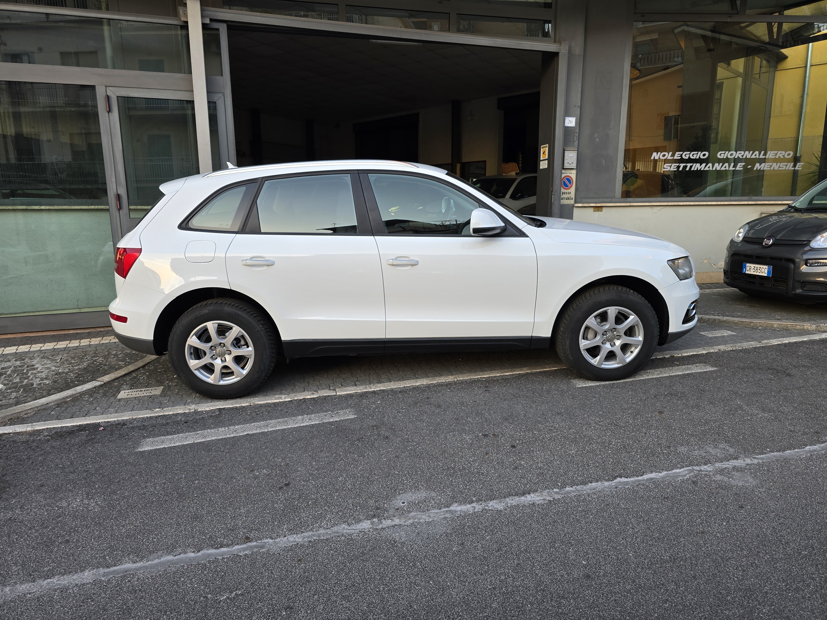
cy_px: 310
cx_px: 414
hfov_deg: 73.9
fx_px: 549
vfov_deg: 58.9
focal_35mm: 23
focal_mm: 6.3
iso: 64
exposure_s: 1/180
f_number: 1.7
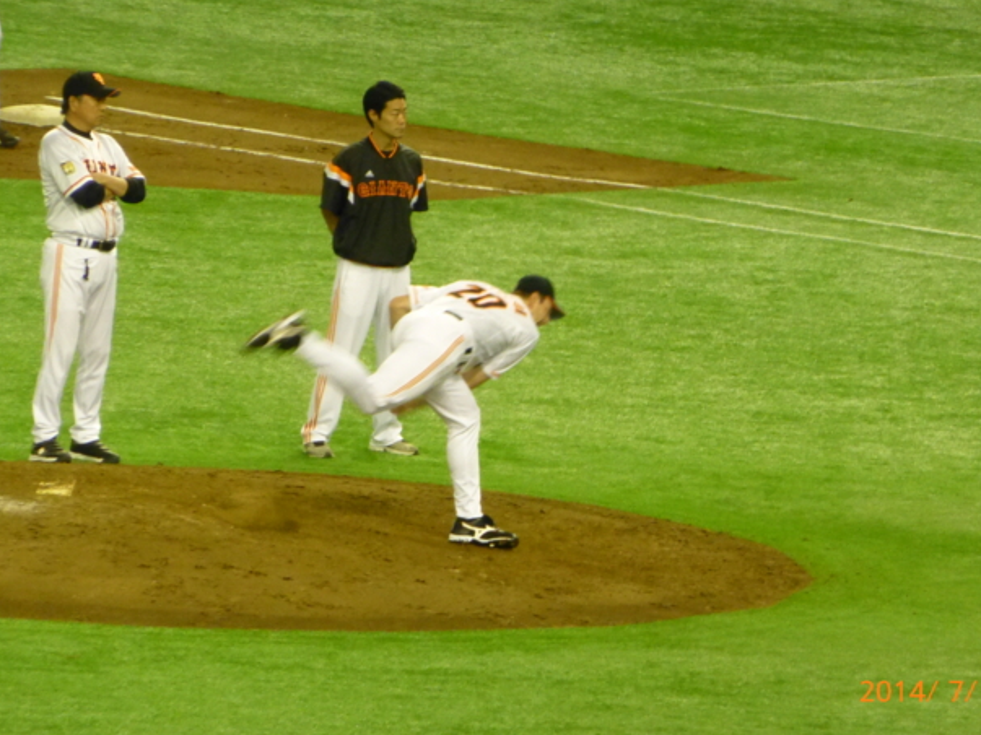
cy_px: 301
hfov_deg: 3.1
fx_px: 18049
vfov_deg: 2.3
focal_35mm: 637
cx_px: 434
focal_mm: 86
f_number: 6.4
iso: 800
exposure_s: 1/80
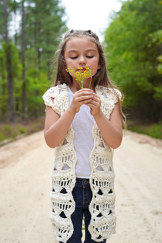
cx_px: 81
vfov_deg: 39.6
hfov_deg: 27.0
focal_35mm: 50
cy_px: 122
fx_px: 337
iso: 160
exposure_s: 1/160
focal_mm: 50
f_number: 4
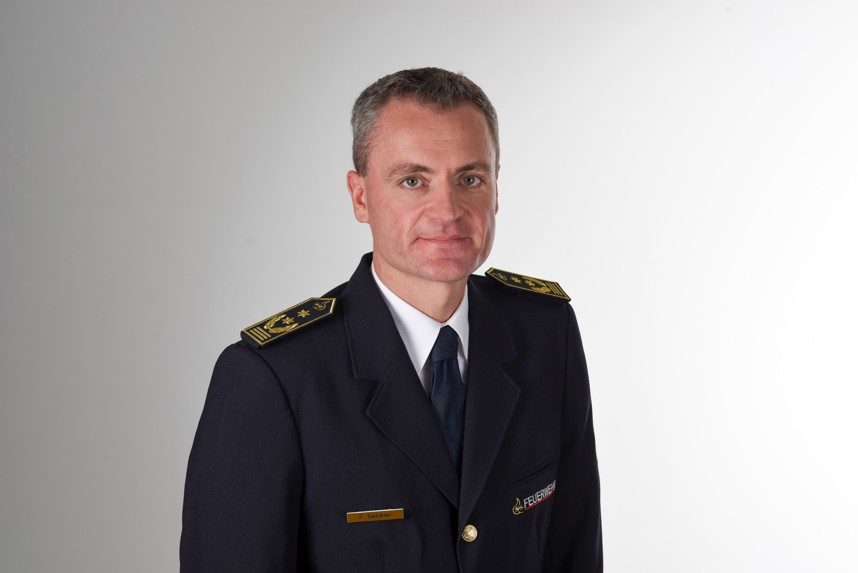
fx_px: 2026
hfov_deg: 23.9
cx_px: 429
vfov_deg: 16.1
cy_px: 286
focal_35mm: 85
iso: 100
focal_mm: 85
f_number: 8
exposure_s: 1/80
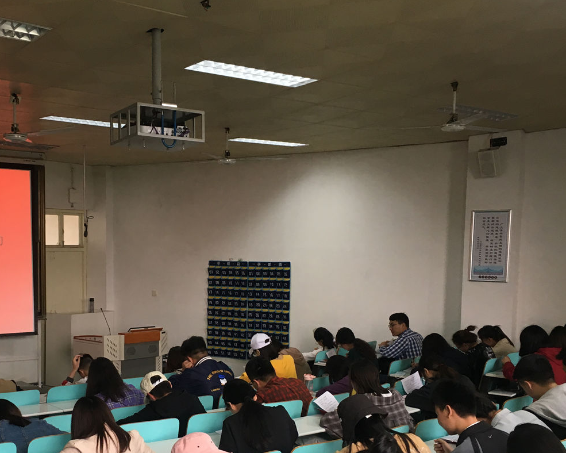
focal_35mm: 46
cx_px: 180
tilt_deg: -5.2
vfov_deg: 32.4
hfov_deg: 39.8
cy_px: 314
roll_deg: +0.2
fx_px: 771
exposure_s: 1/33
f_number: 2.2
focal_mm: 4.15
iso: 40
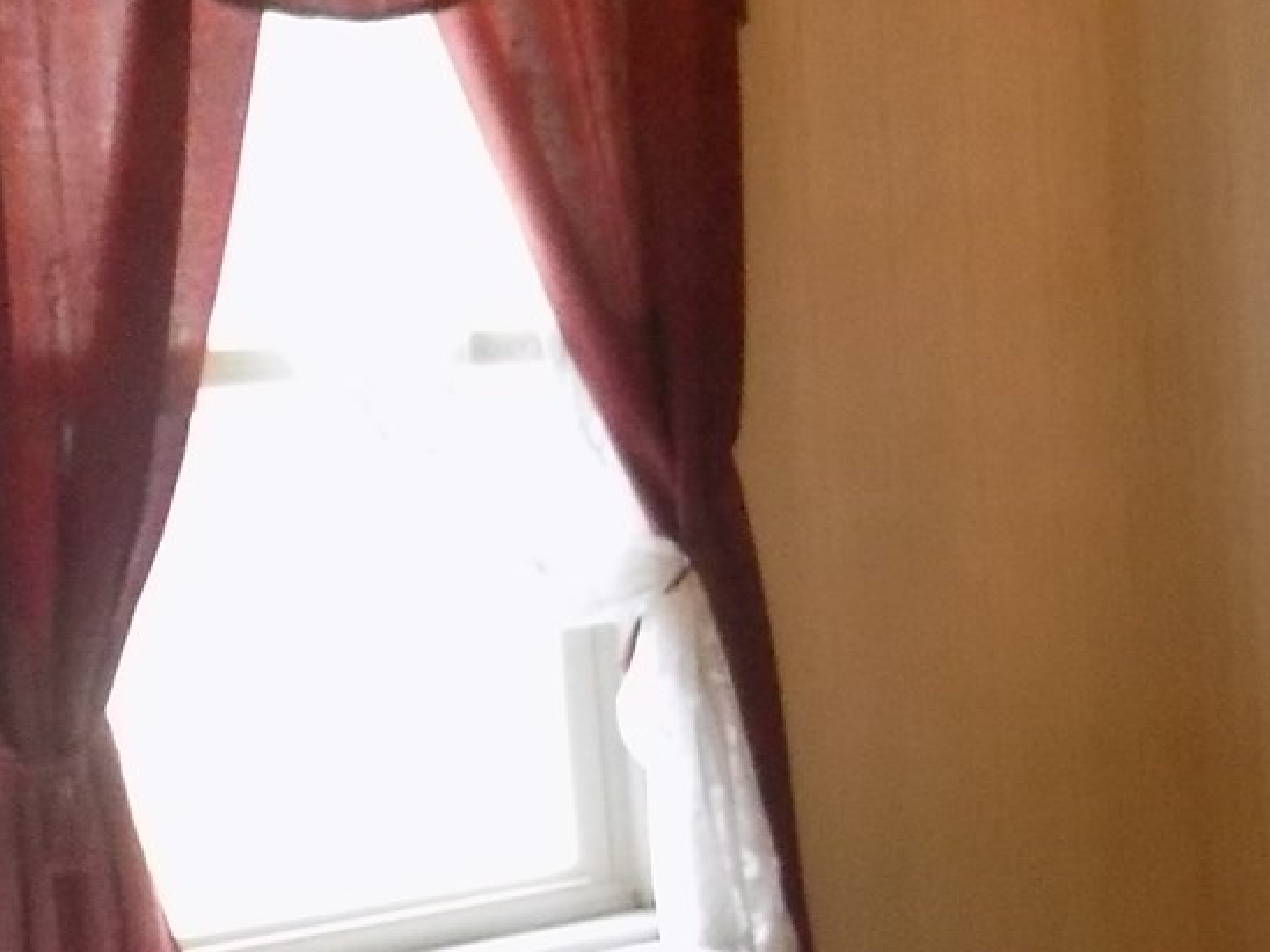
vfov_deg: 17.0
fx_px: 3155
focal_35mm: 86
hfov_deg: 20.1
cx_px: 1810
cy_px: 839
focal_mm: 4
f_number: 3.1
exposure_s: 1/15
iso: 400
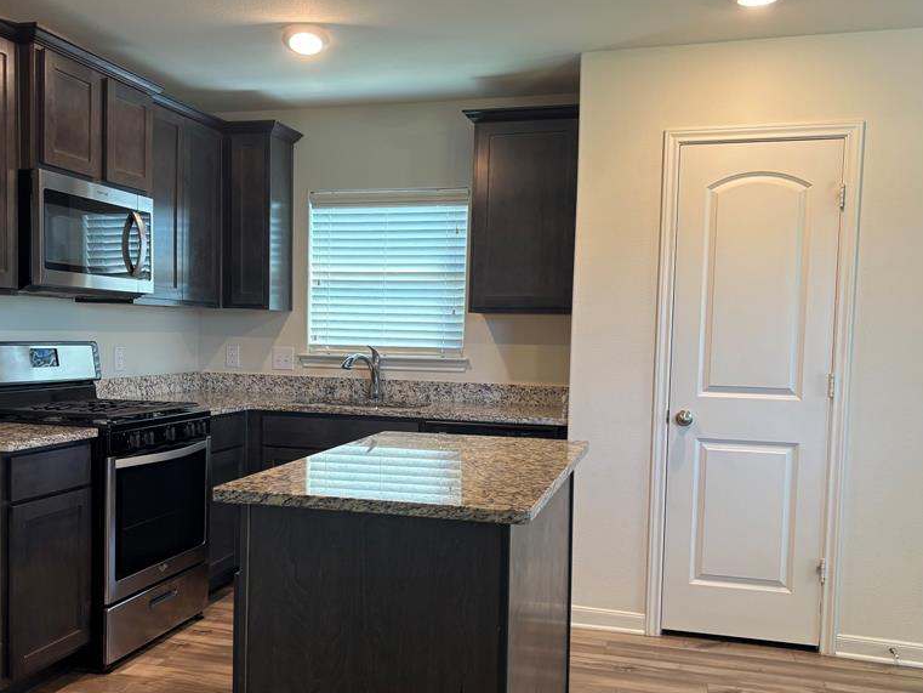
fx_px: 933
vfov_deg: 40.7
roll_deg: -1.5
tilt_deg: -4.3
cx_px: 398
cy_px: 382
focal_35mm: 35
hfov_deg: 52.4
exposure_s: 1/60
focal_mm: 5.96
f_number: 1.6
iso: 80
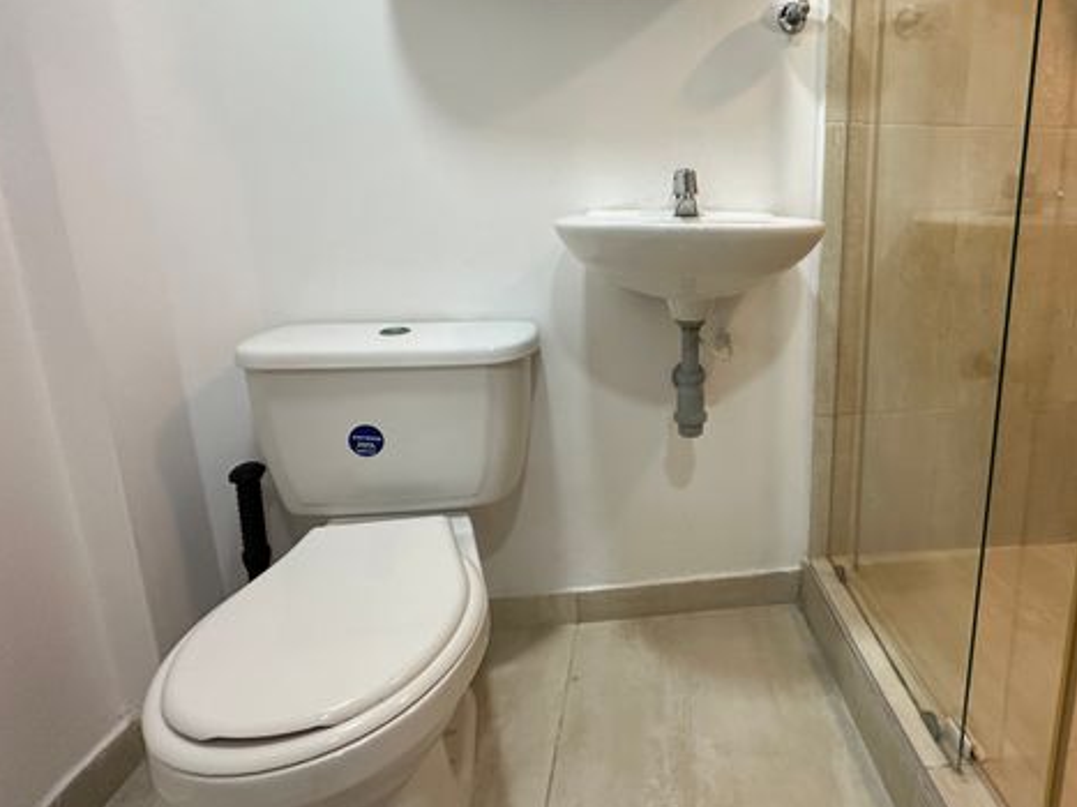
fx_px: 622
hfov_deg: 79.3
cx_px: 709
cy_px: 332
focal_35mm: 20
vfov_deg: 65.5
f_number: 2.2
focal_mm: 2.22
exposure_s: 1/120
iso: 250
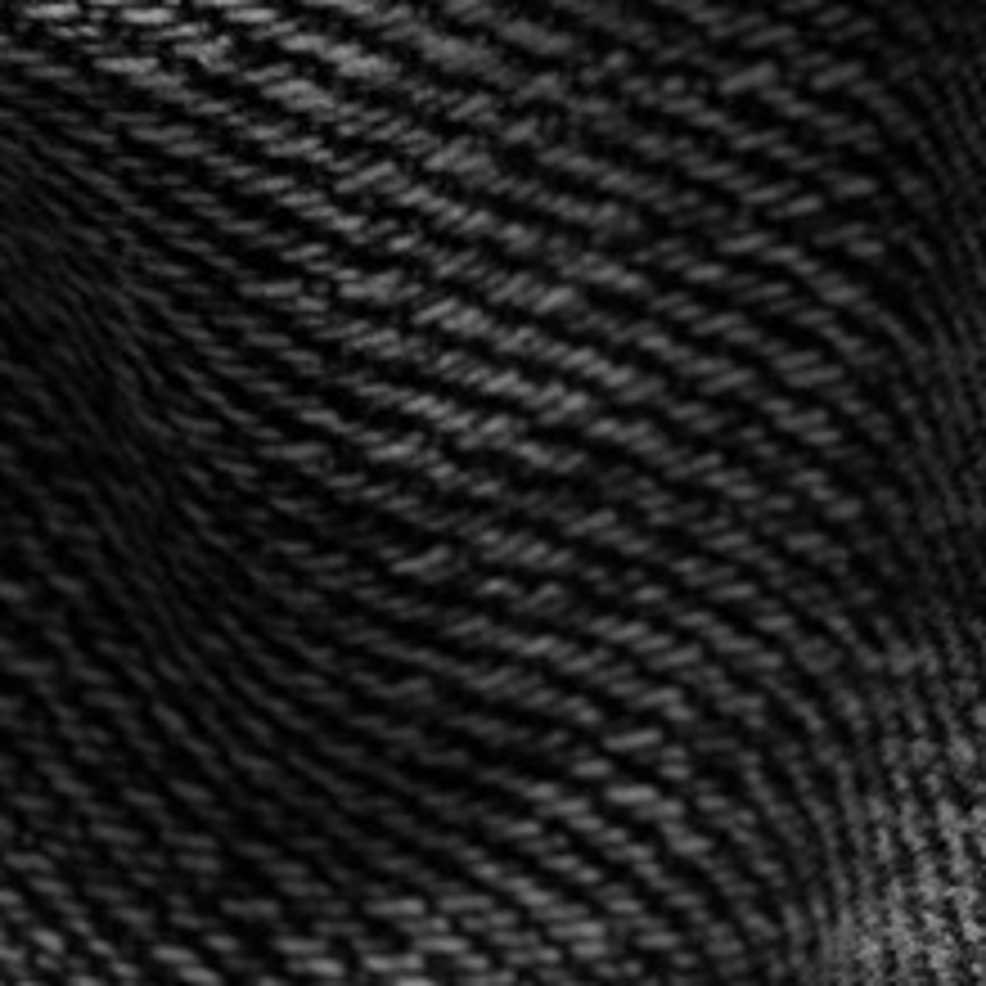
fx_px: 13228
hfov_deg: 4.2
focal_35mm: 410
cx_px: 1391
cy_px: -72
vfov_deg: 4.3
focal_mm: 55
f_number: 10
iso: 1600
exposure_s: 1/60
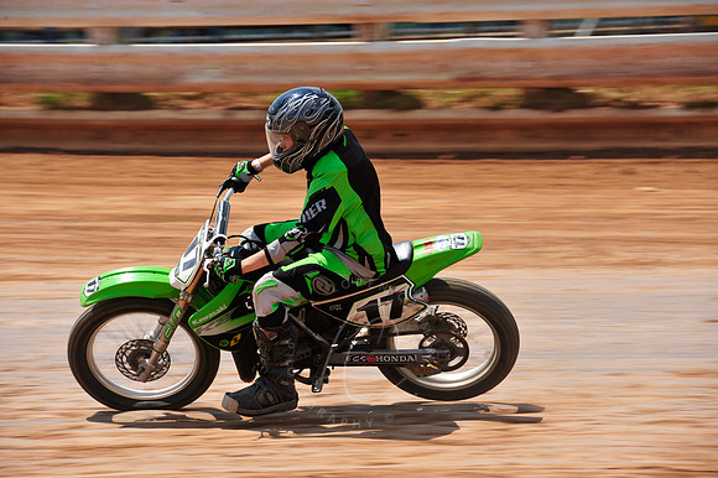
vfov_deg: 6.9
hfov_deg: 10.3
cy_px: 239
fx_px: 3986
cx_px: 359
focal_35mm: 200
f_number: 10
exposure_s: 1/400
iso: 200
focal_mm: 200
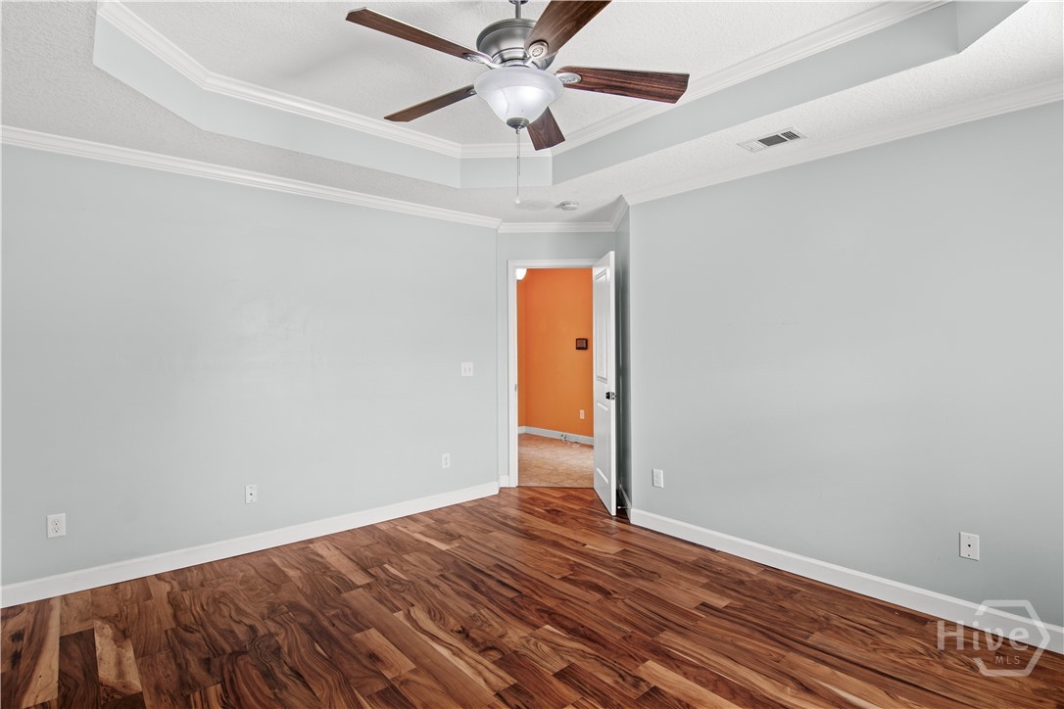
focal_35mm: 16
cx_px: 532
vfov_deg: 72.1
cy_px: 354
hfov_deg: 95.0
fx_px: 488
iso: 250
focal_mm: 11
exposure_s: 1/1.67
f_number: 7.1
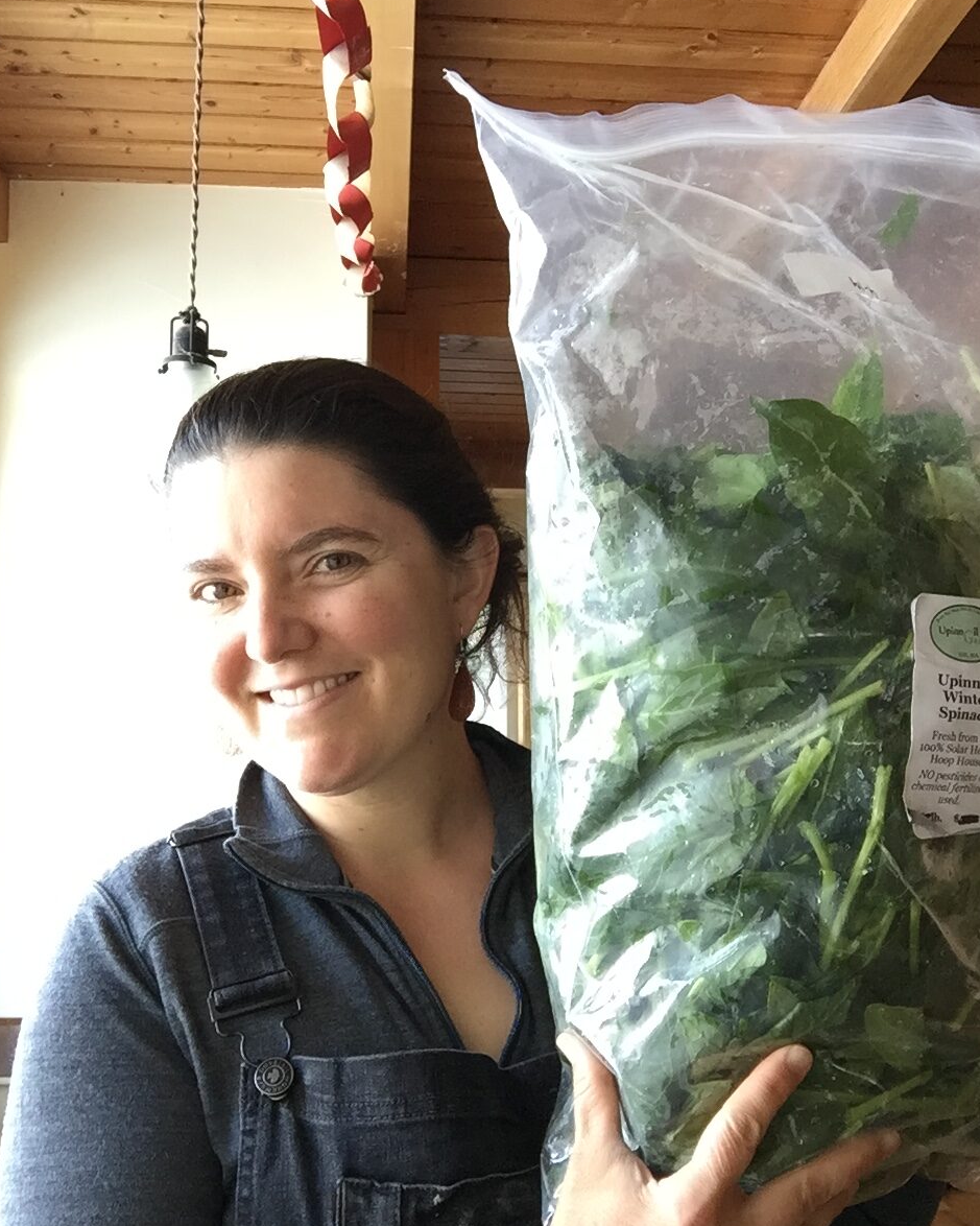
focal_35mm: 33
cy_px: 619
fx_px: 1197
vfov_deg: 54.2
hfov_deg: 44.5
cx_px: 489
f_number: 2.2
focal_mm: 2.65
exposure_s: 1/30
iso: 64
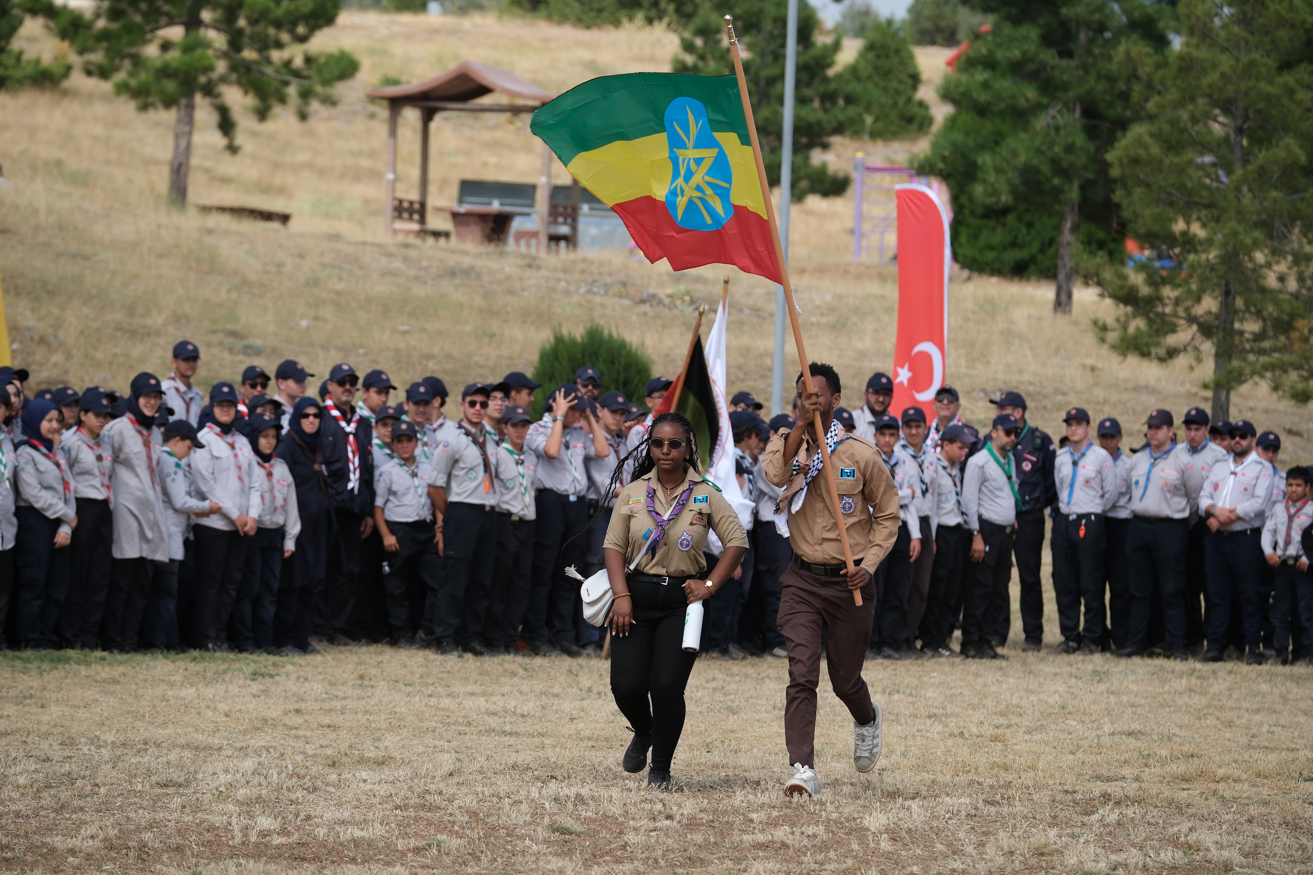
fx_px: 7659
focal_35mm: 210
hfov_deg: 9.8
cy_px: 438
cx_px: 656
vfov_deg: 6.5
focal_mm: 140
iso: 160
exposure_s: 1/800
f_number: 4.5
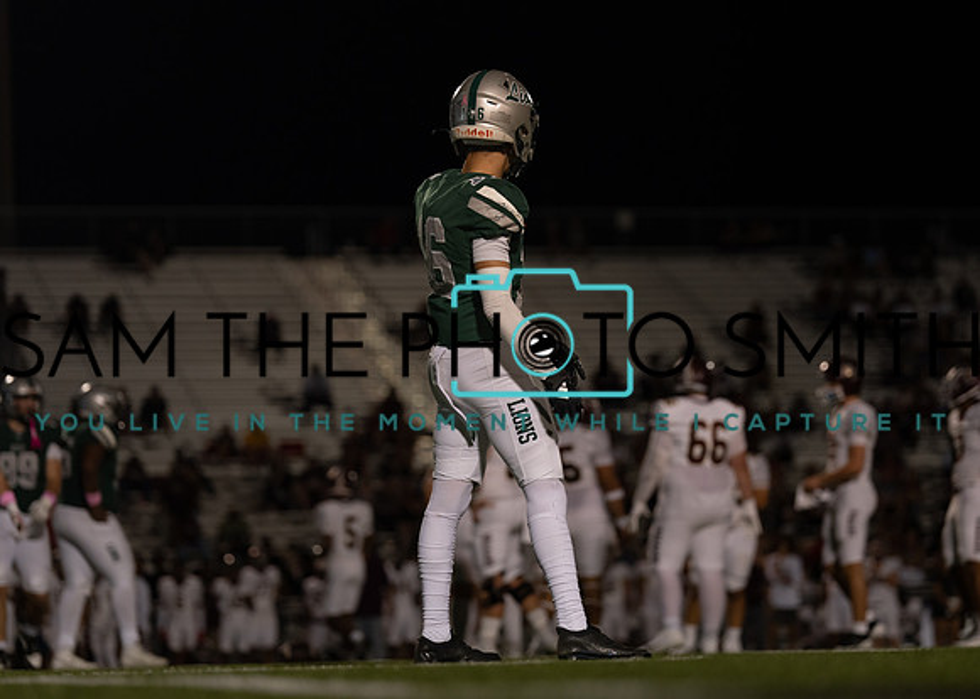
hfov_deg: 13.7
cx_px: 504
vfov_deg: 9.8
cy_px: 330
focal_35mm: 146
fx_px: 4076
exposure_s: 1/1000
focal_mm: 129
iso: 1000
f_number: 2.8
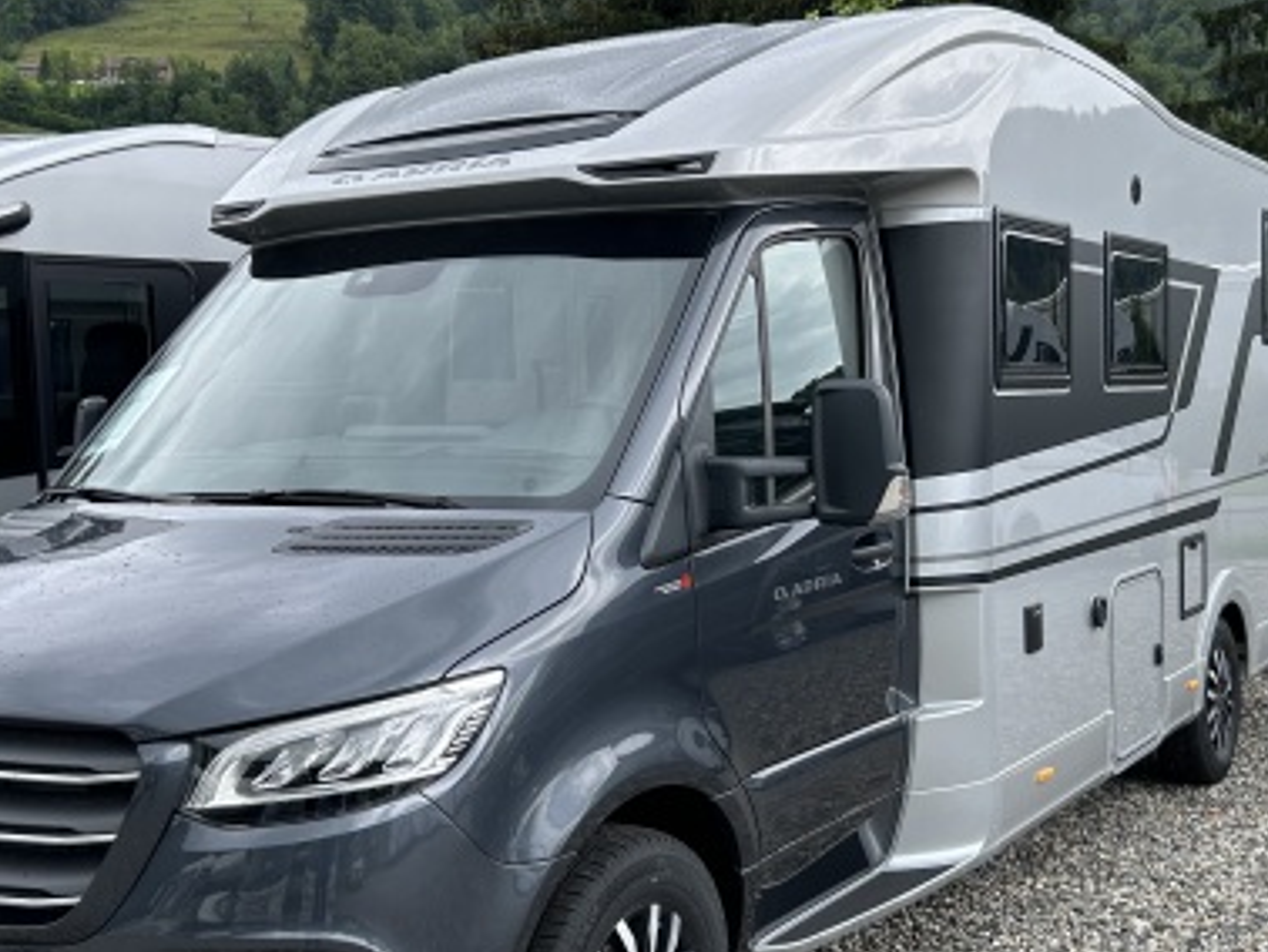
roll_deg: -0.4
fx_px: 1613
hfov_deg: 42.8
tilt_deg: -4.3
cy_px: 486
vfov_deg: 32.9
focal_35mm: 44
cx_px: 748
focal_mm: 5.7
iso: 50
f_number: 1.5
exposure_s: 1/1089
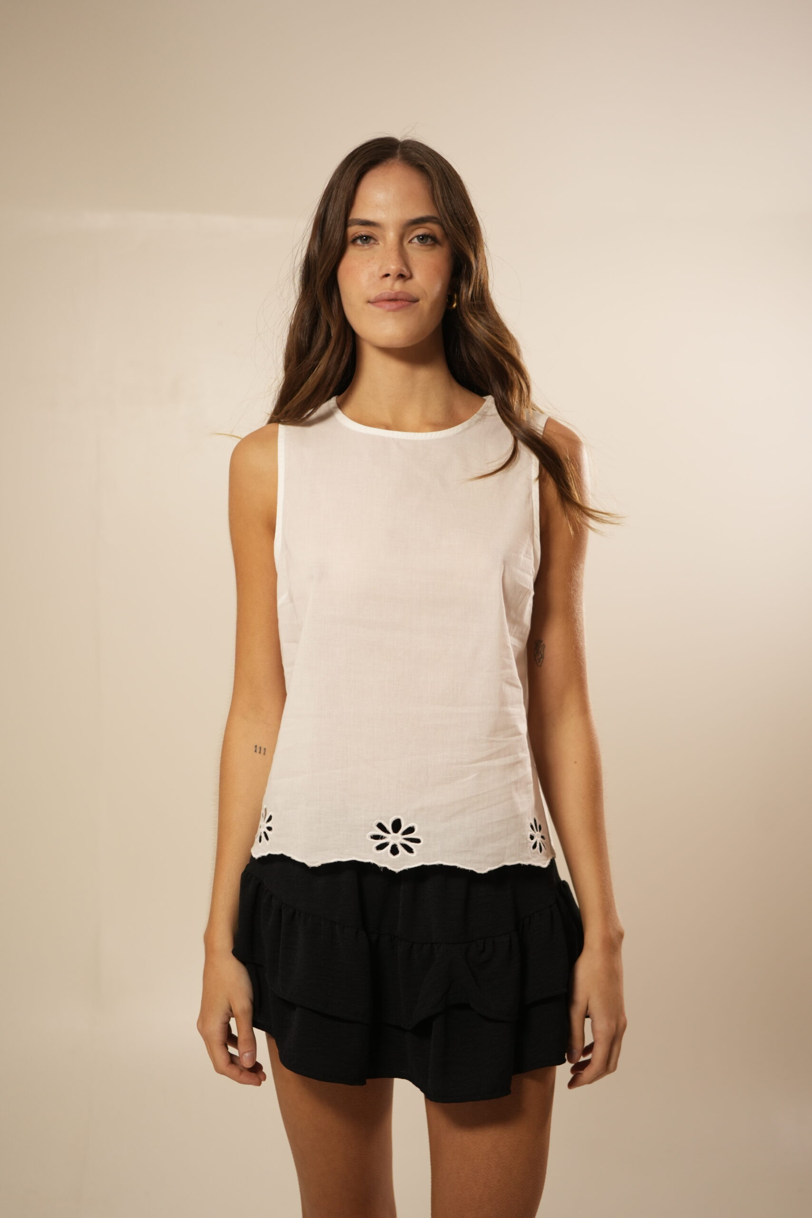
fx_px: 1691
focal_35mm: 50
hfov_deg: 27.0
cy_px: 609
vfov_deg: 39.6
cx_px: 406
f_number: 3.2
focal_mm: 50
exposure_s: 1/125
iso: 640
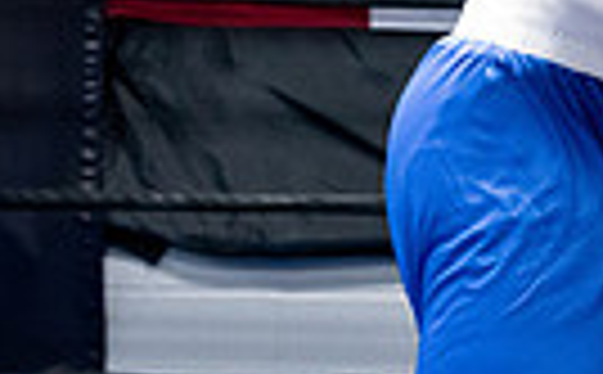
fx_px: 3557
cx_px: 963
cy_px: -70
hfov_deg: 9.4
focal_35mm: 217
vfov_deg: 6.0
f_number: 2.8
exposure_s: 1/1000
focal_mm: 49
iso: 8000
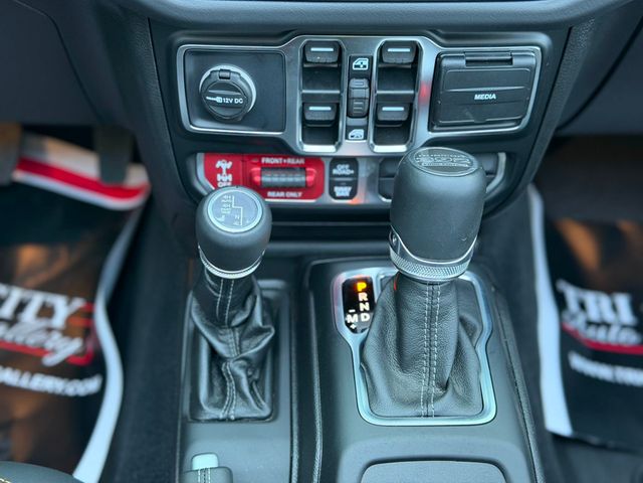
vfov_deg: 30.3
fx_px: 892
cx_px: 322
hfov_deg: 39.7
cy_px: 242
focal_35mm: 48
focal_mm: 6.76
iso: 200
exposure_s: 1/60
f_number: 1.78
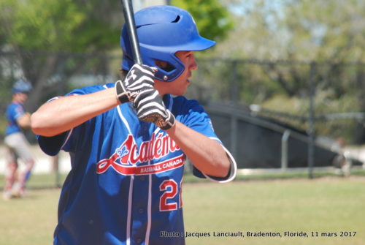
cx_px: 182
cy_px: 122
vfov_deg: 4.6
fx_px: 3046
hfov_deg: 6.9
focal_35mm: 300
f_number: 8
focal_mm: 200
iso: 400
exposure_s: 1/500
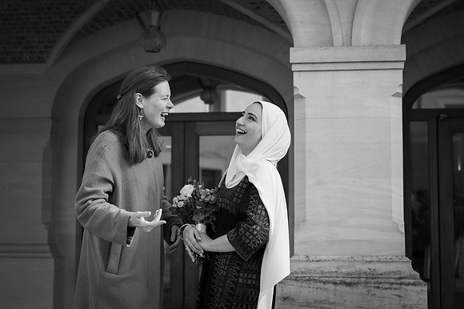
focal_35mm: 60
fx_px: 773
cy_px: 154
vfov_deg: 22.6
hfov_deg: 33.4
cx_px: 232
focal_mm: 40
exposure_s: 1/2000
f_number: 2.8
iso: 200
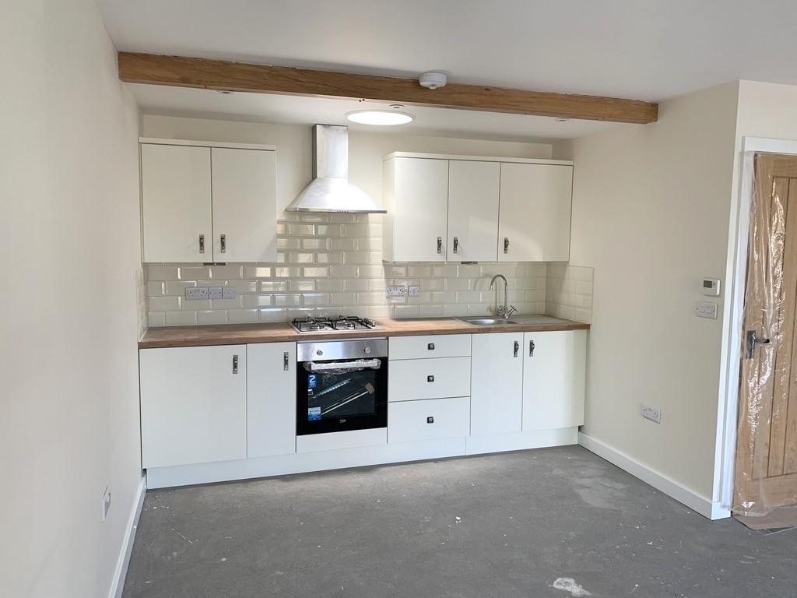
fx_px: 599
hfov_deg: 67.3
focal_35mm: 26
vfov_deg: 53.1
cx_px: 398
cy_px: 299
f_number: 1.8
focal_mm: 4.25
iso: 100
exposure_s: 1/113
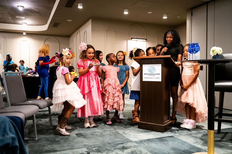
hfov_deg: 58.7
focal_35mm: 32
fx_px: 206
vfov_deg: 41.1
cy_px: 77
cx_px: 116
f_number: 2.8
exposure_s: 1/100
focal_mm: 32
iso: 2500
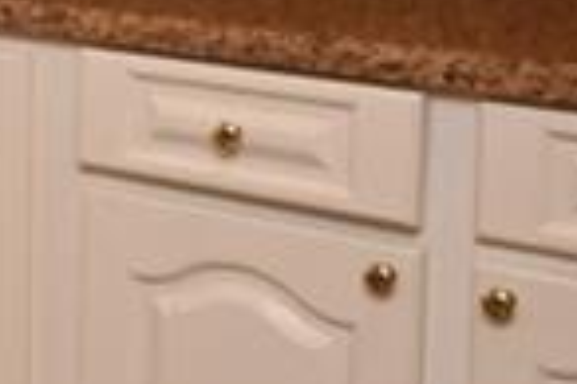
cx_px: -727
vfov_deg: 12.6
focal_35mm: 105
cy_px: -107
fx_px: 1681
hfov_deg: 14.4
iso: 360
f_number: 4.5
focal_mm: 10
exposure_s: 1/60
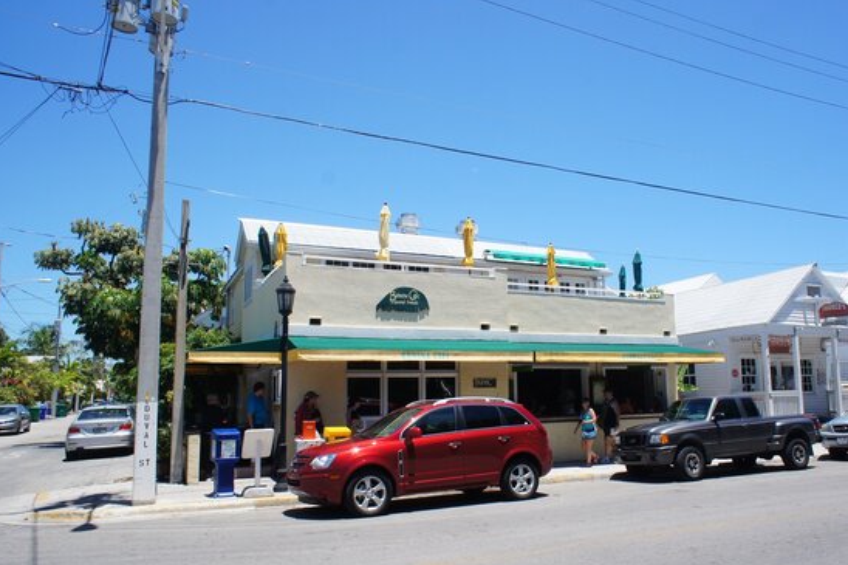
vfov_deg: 46.3
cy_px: 317
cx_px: 480
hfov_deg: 65.2
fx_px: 659
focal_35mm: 28
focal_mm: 16
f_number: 13
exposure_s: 1/250
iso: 200
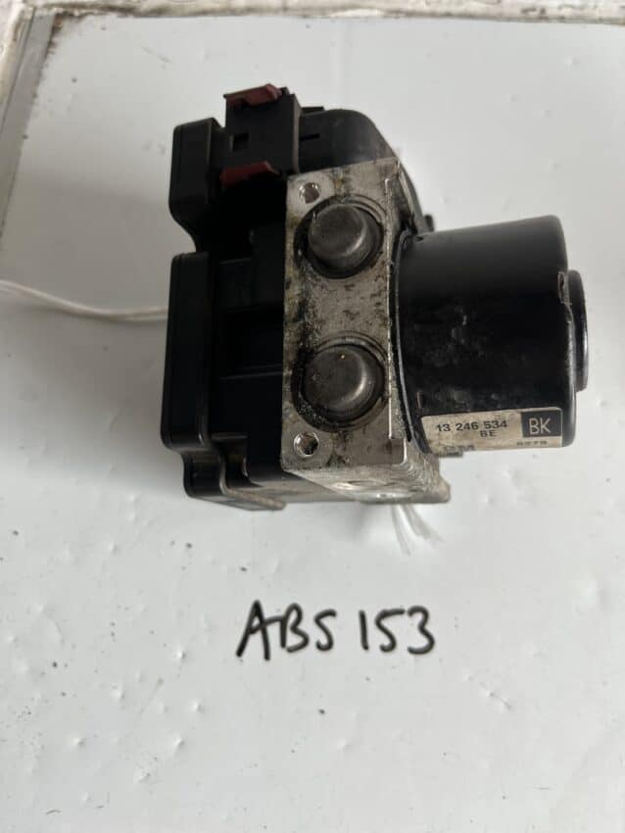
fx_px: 626
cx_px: 312
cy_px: 416
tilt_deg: -67.9
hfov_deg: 53.1
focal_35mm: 26
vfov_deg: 67.3
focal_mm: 5.1
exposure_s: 1/100
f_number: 1.6
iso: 64
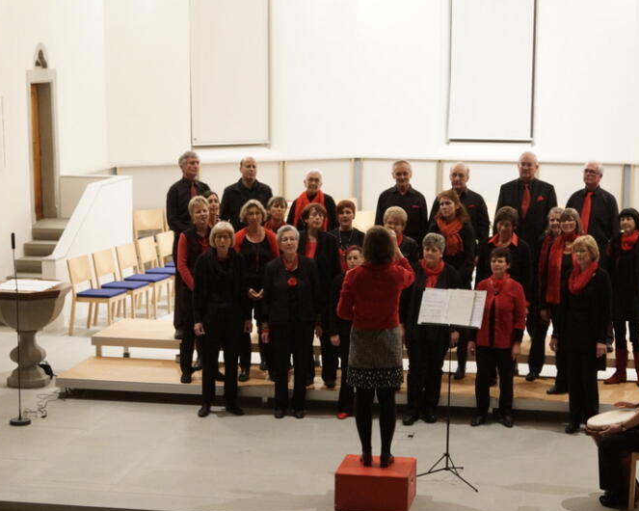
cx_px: 352
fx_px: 1336
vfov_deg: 21.6
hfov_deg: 26.9
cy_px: 288
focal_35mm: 71
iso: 1600
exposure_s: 1/25
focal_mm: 35
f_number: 2.8
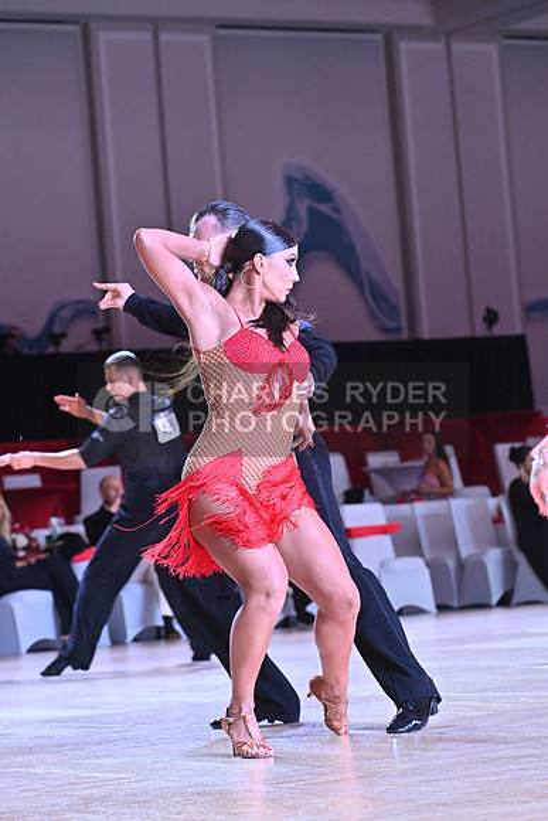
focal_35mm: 120
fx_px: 2738
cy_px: 410
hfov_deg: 11.4
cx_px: 274
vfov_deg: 17.1
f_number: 5.6
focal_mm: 120
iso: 4000
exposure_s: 1/400
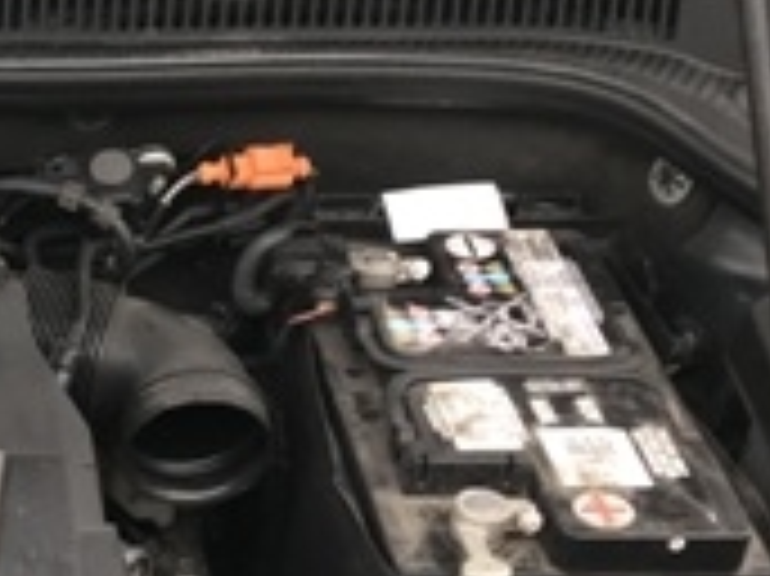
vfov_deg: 13.9
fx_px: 2334
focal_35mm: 105
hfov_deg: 17.2
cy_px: 518
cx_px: -329
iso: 25
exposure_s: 1/50
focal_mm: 3.99
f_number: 1.8
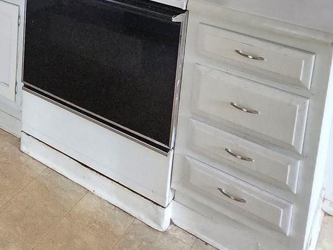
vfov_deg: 26.2
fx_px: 433
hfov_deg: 36.7
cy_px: -94
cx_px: -17
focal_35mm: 45
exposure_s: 1/60
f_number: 2.2
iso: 800
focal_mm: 2.2
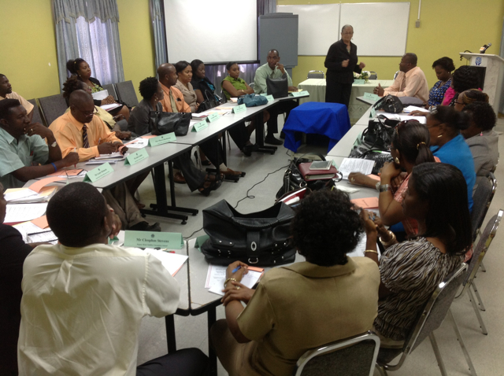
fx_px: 509
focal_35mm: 35
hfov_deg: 52.7
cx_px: 252
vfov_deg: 40.6
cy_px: 188
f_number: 2.4
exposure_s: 1/15
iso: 64
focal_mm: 4.28
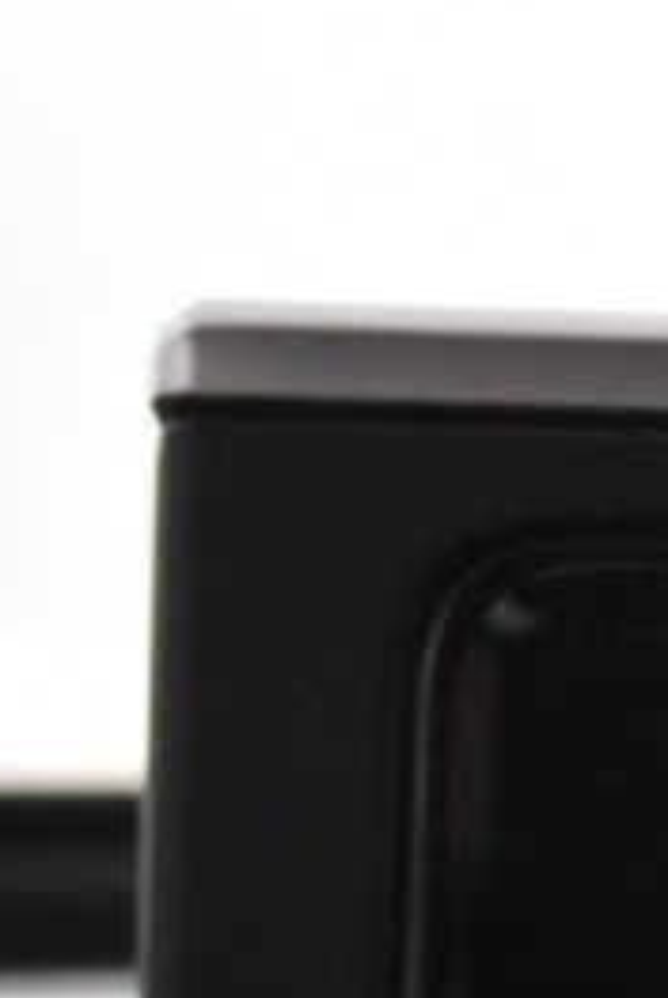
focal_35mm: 166
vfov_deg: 11.9
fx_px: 4608
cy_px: 1393
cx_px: 2547
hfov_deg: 6.7
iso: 3200
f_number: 3.5
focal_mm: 18
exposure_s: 1/60
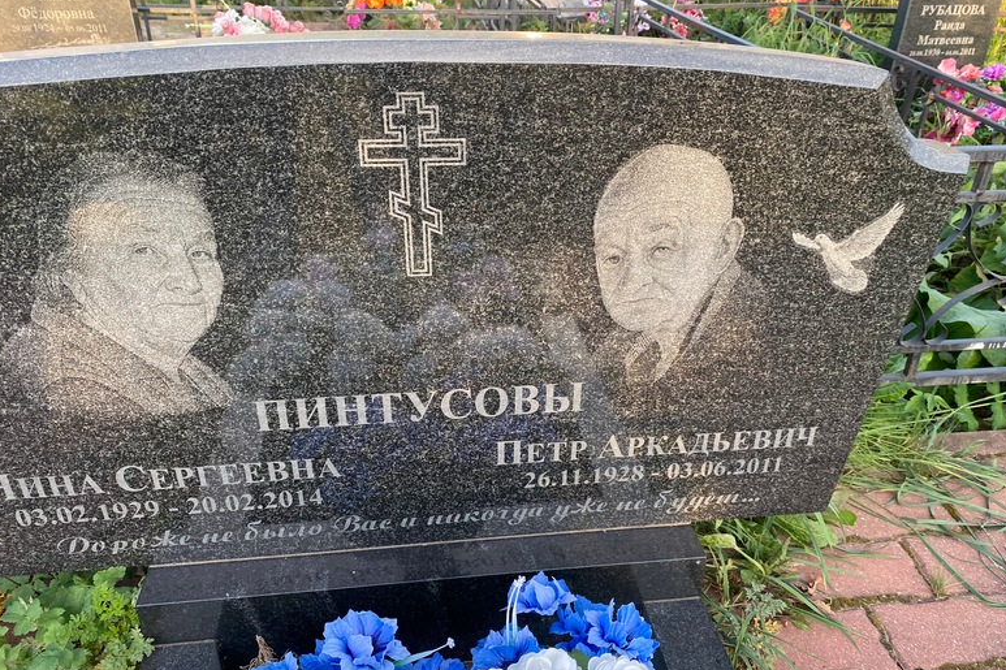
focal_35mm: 28
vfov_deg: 46.3
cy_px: 377
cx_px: 514
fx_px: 782
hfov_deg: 65.5
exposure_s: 1/123
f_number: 1.8
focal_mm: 4.25
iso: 32
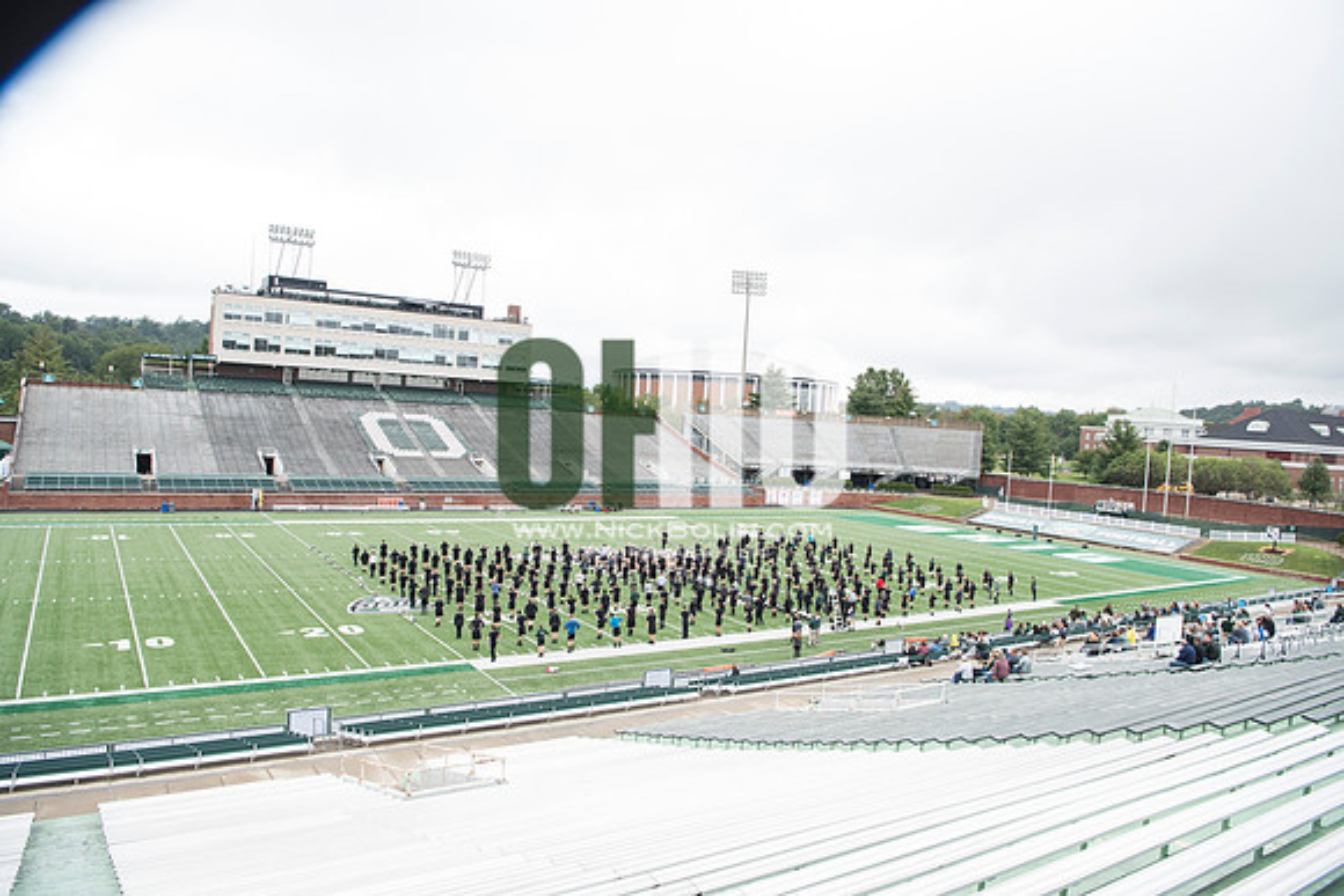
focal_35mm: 24
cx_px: 672
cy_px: 448
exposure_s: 1/500
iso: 640
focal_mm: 24
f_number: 5.6
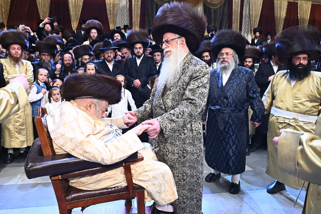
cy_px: 107
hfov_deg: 58.7
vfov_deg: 41.1
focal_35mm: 32
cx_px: 160
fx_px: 285
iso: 3200
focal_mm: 32
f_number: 7.1
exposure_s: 1/100
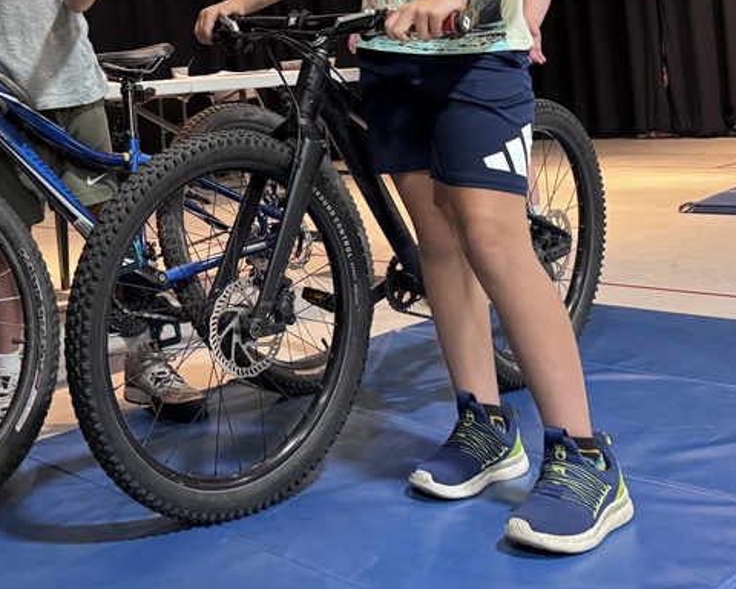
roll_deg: +3.2
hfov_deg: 35.3
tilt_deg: +4.9
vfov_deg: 28.5
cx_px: 80
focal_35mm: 50
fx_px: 1089
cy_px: 5
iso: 400
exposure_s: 1/60
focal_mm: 6.76
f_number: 1.78
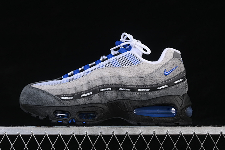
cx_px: 108
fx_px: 506
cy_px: 76
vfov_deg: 16.9
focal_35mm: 81
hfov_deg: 25.1
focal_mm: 50
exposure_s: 1/80
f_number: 8
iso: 160
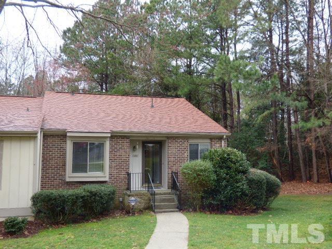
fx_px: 345
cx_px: 166
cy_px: 124
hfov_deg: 51.4
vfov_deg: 39.7
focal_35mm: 36
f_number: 3.5
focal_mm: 6.47
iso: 100
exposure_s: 1/125
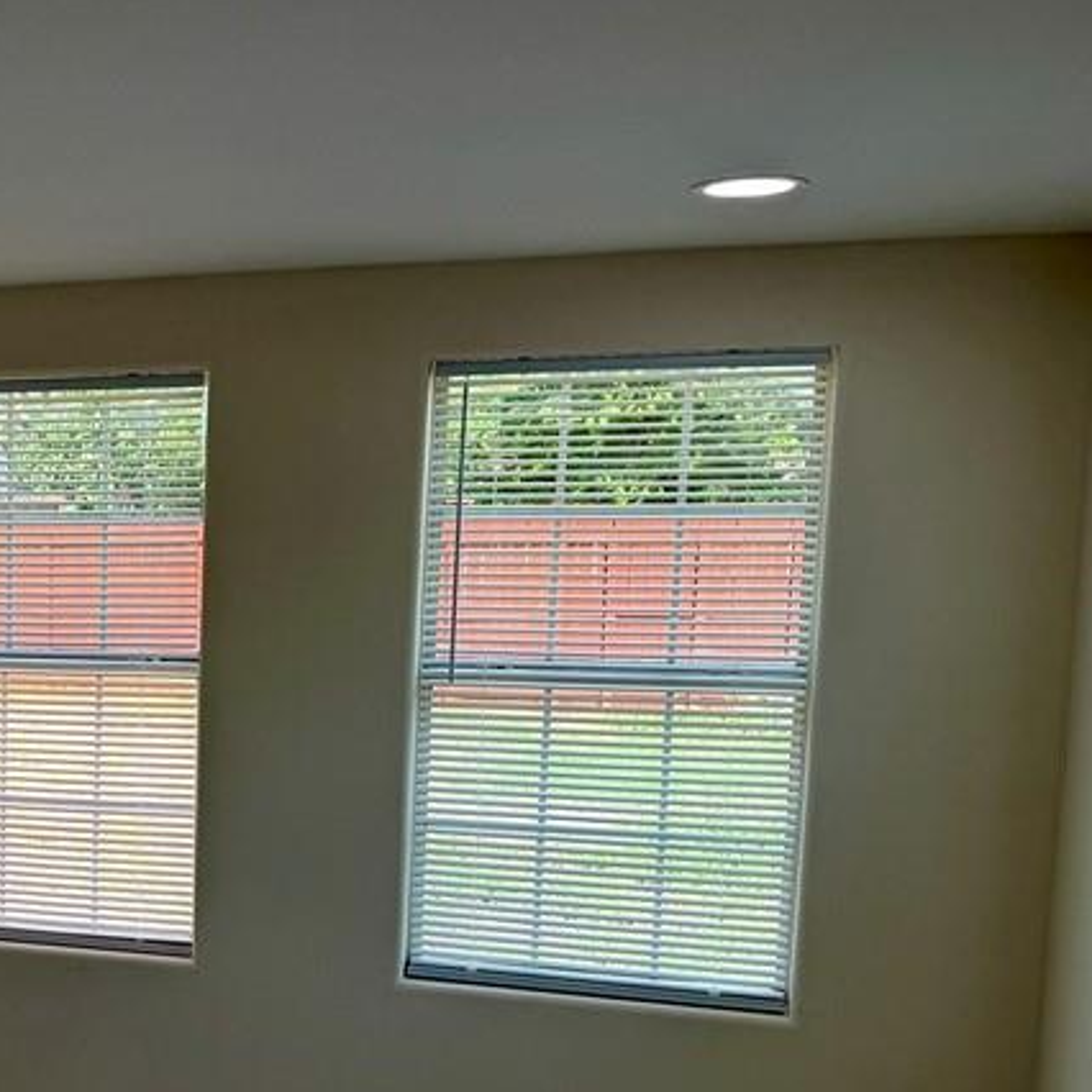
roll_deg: -0.3
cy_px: 813
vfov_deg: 32.8
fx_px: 1820
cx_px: -56
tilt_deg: -8.6
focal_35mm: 51
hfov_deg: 30.5
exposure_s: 1/602
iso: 80
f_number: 1.78
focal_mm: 6.76
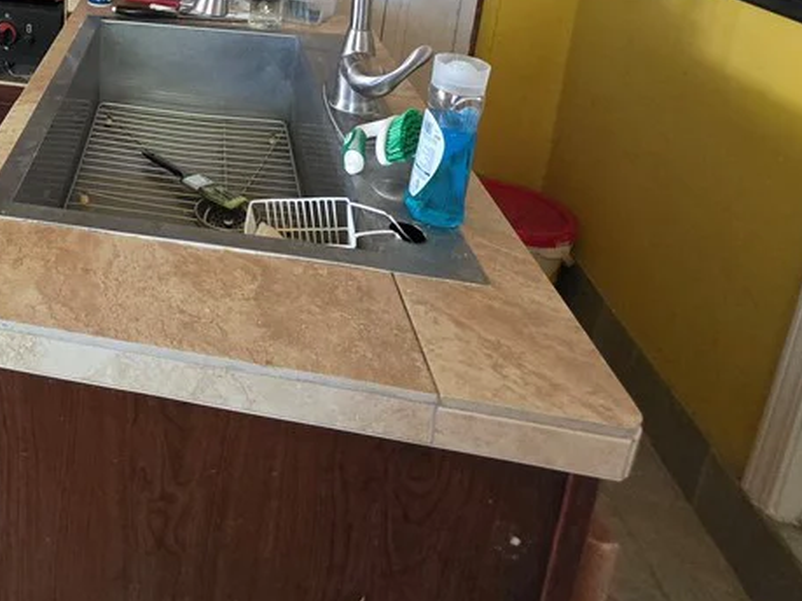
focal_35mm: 29
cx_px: 58
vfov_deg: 40.8
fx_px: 672
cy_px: -26
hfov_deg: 52.8
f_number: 1.9
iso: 800
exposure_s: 1/60
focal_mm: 2.2
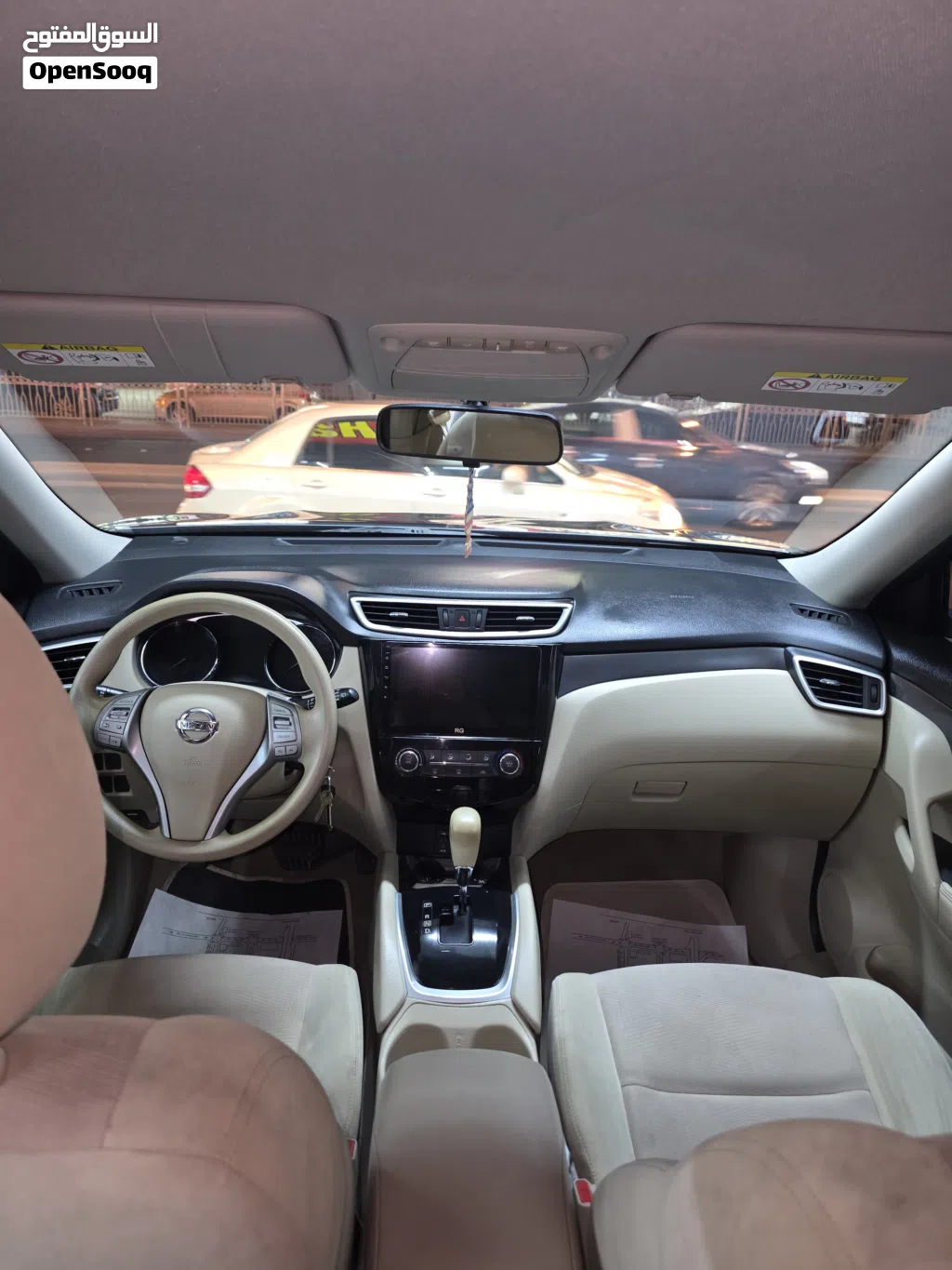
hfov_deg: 58.9
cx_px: 476
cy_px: 635
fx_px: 843
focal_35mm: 23
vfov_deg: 73.9
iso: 250
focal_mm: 6.3
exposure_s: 1/16.7
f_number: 1.7
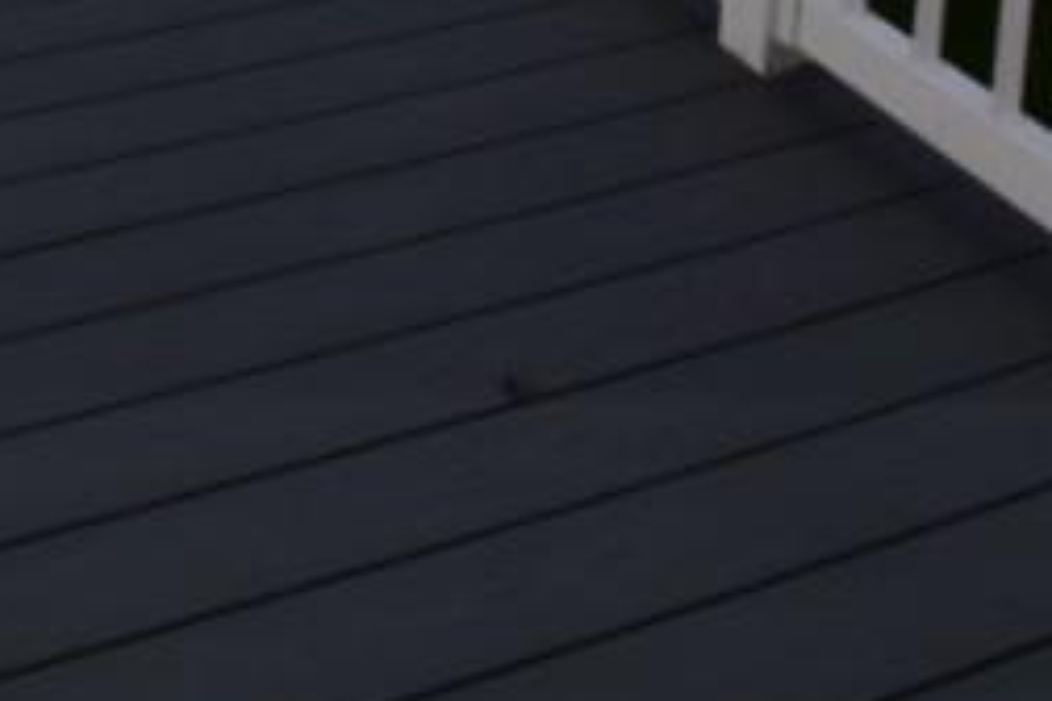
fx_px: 1782
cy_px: -419
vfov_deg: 18.9
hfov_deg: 31.4
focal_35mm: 61
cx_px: 117
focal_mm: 10
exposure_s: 1/500
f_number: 11
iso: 250
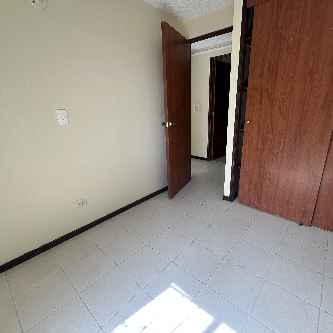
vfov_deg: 84.0
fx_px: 185
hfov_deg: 84.0
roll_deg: +1.4
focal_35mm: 17
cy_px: 166
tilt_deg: -16.9
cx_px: 170
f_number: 2.2
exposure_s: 1/99
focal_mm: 2.22
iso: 40
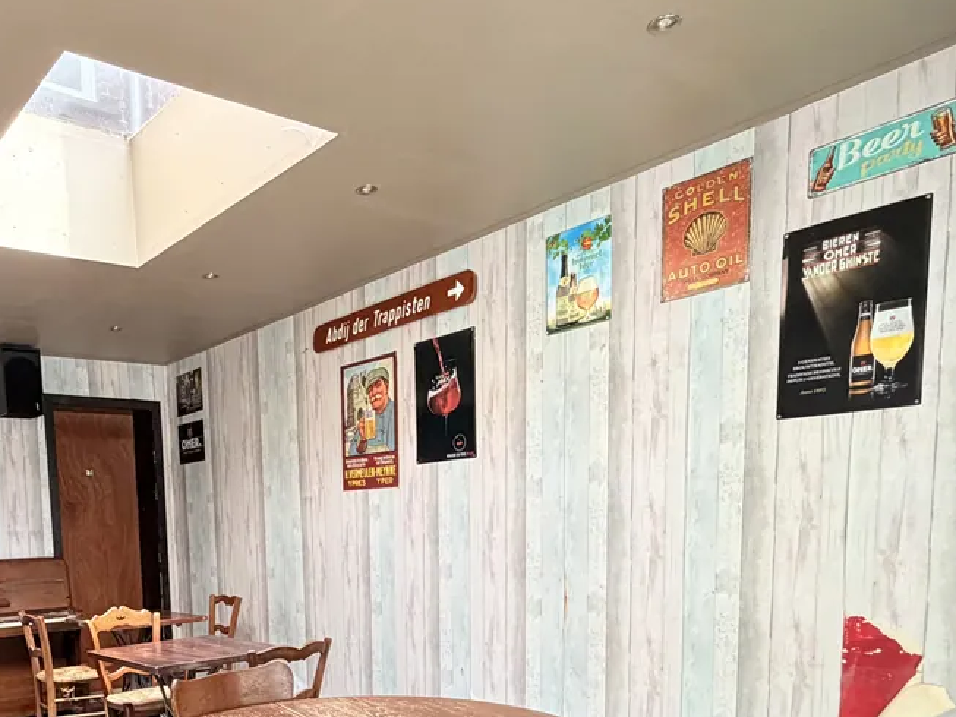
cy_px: 607
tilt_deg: -4.2
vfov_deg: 43.8
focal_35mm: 30
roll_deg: +1.3
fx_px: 829
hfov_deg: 57.7
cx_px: 269
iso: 200
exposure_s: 1/121
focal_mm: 2.22
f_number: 2.2
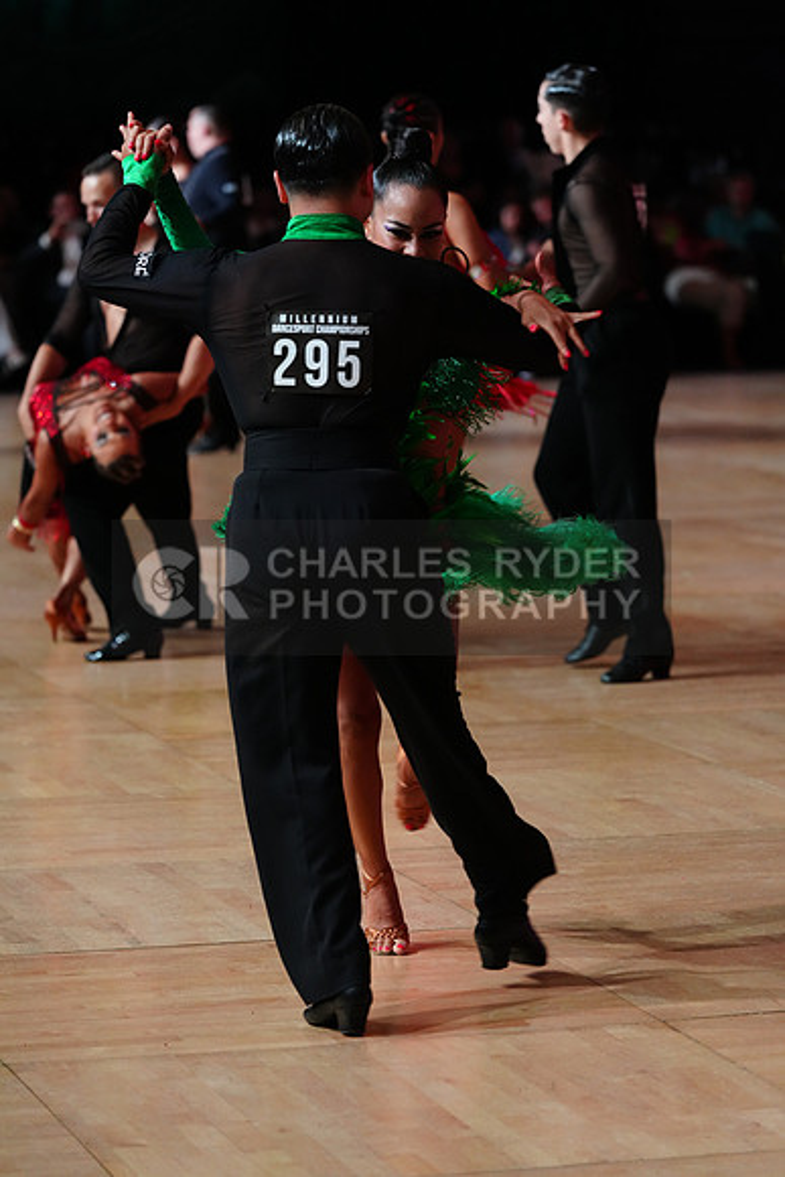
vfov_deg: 13.2
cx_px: 392
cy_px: 588
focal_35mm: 156
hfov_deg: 8.8
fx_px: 5099
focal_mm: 156
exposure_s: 1/250
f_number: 4
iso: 3200
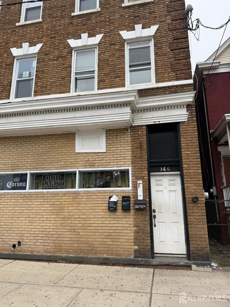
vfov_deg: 71.6
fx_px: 212
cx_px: 115
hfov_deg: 56.8
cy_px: 154
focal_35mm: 24
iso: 80
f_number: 1.78
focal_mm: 6.76
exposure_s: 1/3425
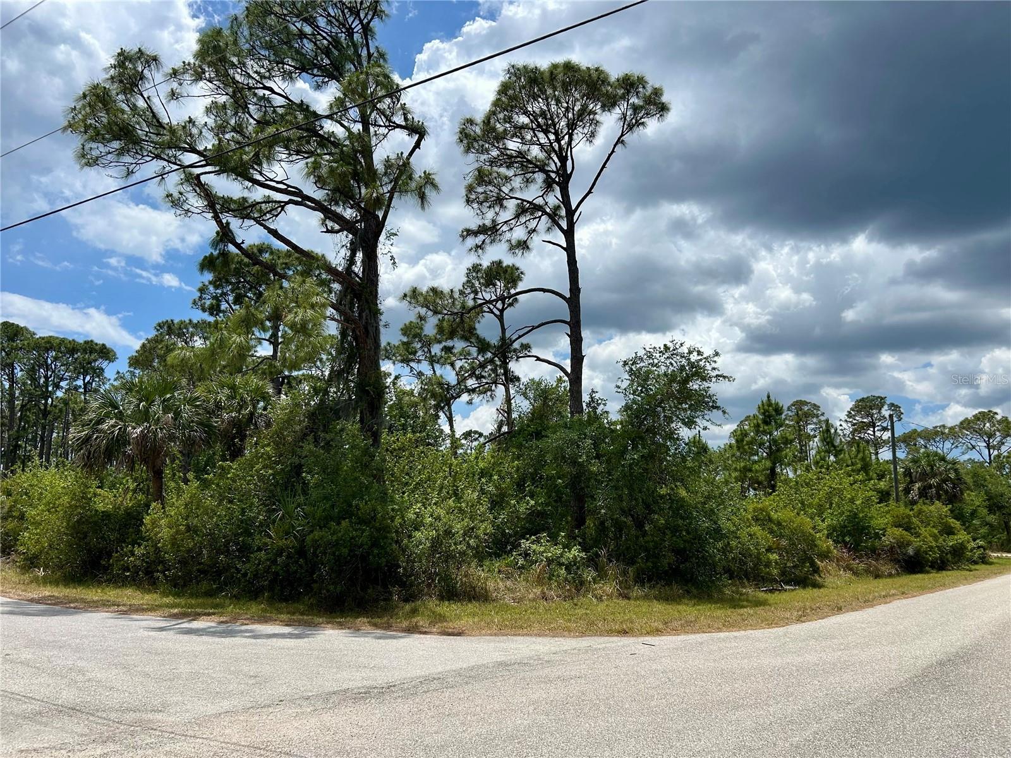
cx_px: 506
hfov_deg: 67.3
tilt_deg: +10.6
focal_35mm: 26
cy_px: 379
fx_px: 759
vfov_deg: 53.1
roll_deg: -1.1
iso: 50
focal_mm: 5.7
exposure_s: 1/7463
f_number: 1.5
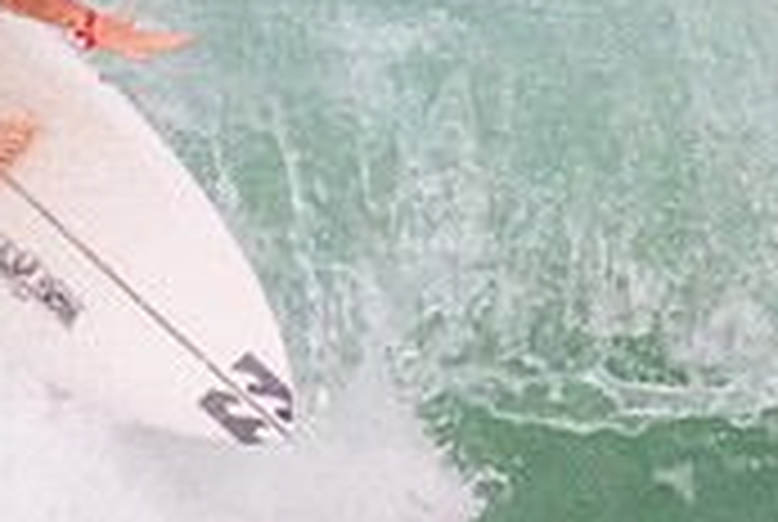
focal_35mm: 3580
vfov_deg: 0.4
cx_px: 510
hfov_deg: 0.6
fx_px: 77500
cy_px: -206
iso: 11400
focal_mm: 800
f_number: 11
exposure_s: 1/2000
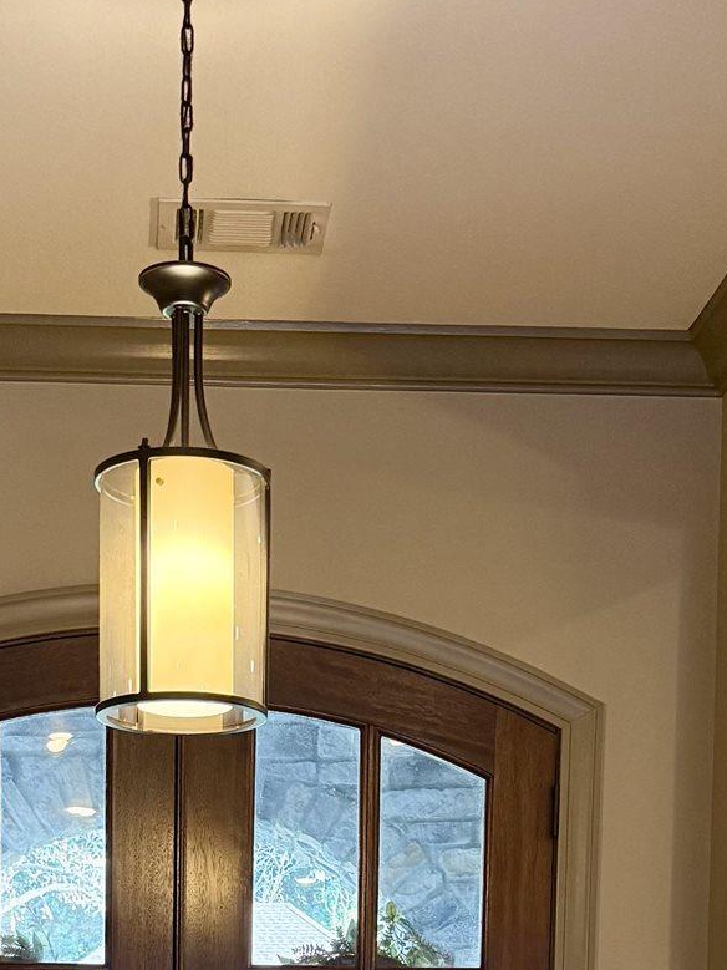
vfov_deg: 24.1
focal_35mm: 71
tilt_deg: -3.3
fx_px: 1989
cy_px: 1248
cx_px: 237
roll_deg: -0.9
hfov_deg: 20.6
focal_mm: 6.76
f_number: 1.78
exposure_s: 1/60
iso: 250
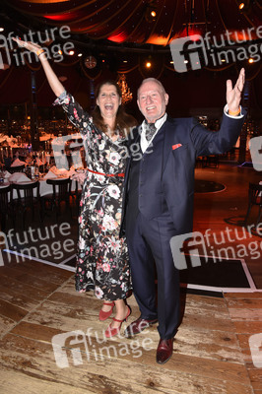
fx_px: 262
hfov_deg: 53.1
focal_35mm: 24
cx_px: 131
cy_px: 197
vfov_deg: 73.8
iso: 2500
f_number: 6.3
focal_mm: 24
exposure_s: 1/60
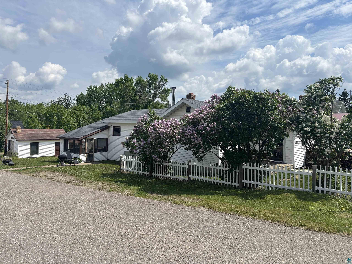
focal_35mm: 26
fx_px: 264
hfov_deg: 67.3
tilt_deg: -1.4
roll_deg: -0.3
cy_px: 132
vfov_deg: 53.1
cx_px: 176
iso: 50
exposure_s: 1/5348
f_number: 1.6
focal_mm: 5.96
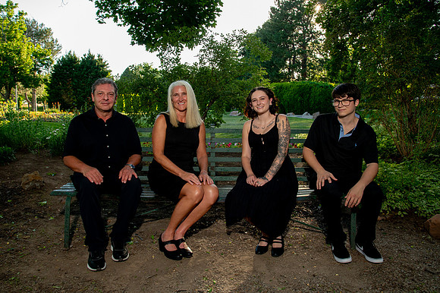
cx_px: 212
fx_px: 367
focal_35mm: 30
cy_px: 142
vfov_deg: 43.5
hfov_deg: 61.9
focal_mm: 27
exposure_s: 1/125
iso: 800
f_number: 10
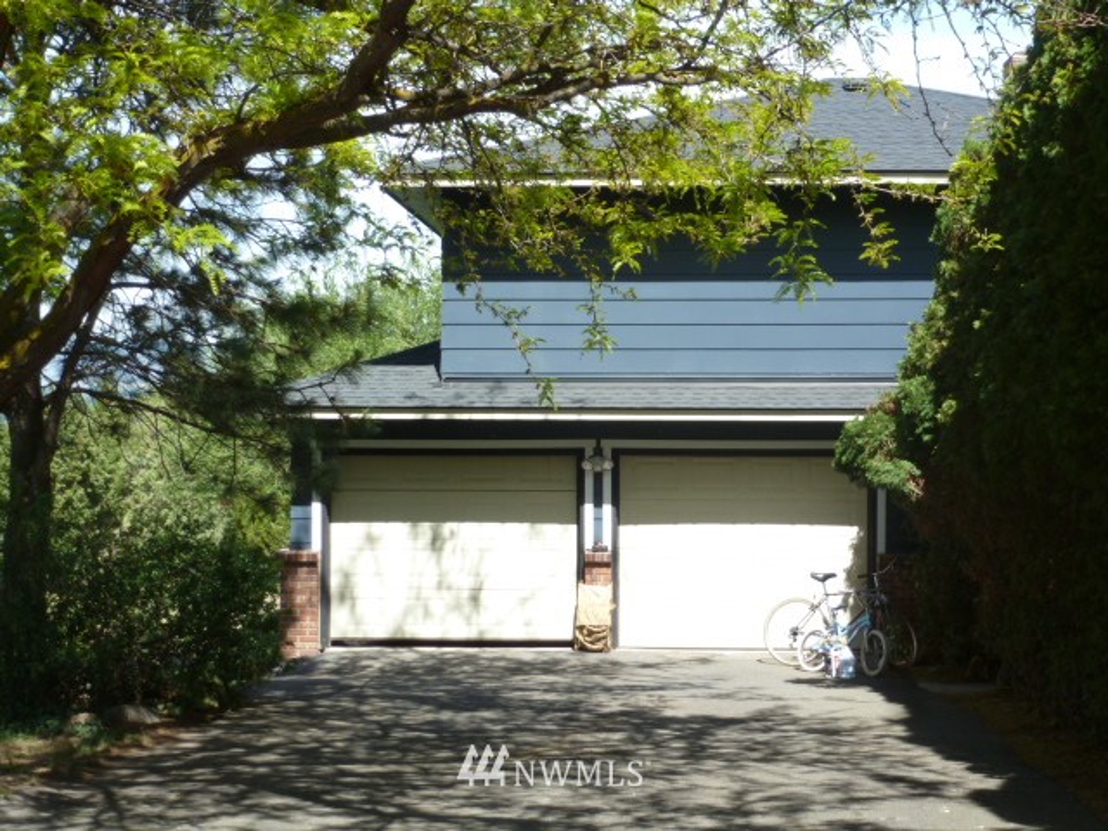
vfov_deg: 24.0
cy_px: 416
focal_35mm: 61
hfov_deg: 31.7
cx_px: 554
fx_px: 1953
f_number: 4.5
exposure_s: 1/250
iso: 100
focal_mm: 10.9
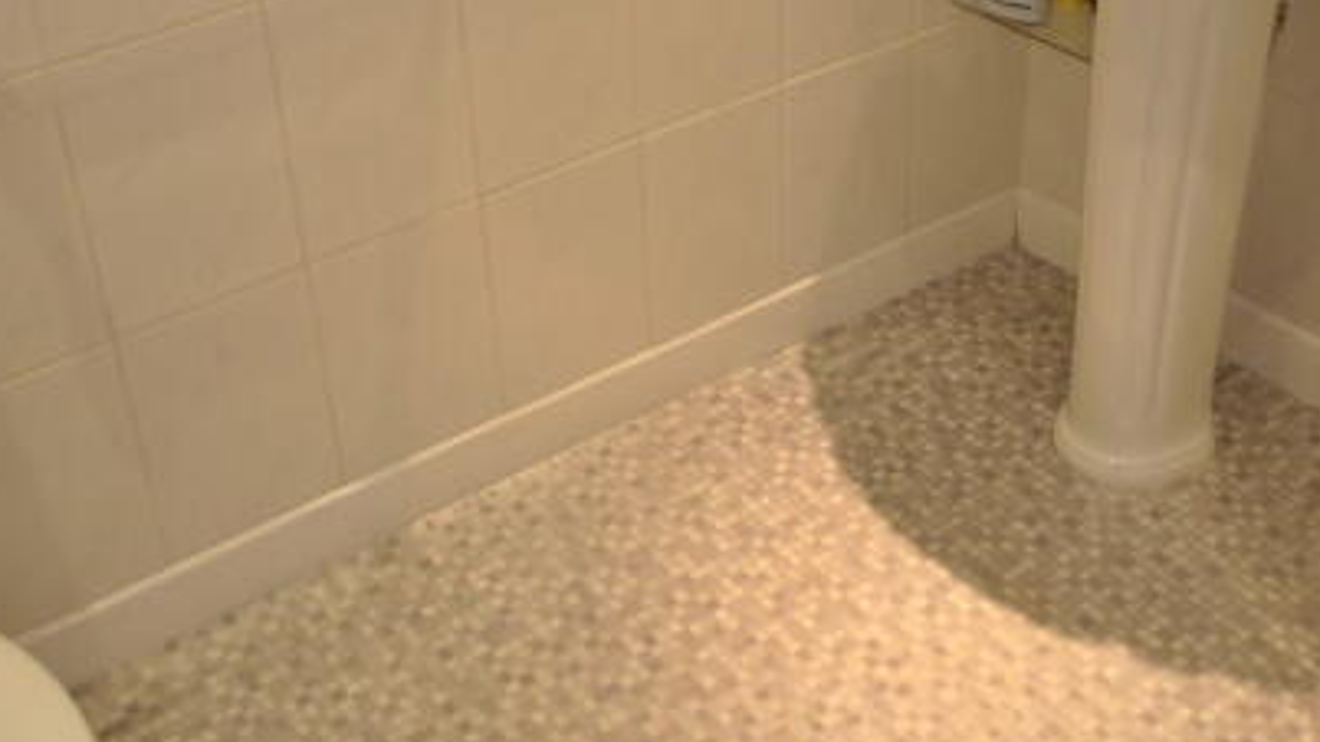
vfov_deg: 25.6
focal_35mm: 46
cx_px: 658
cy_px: 166
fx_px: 1610
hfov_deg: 44.6
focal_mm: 18
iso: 100
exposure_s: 1/20
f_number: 3.5
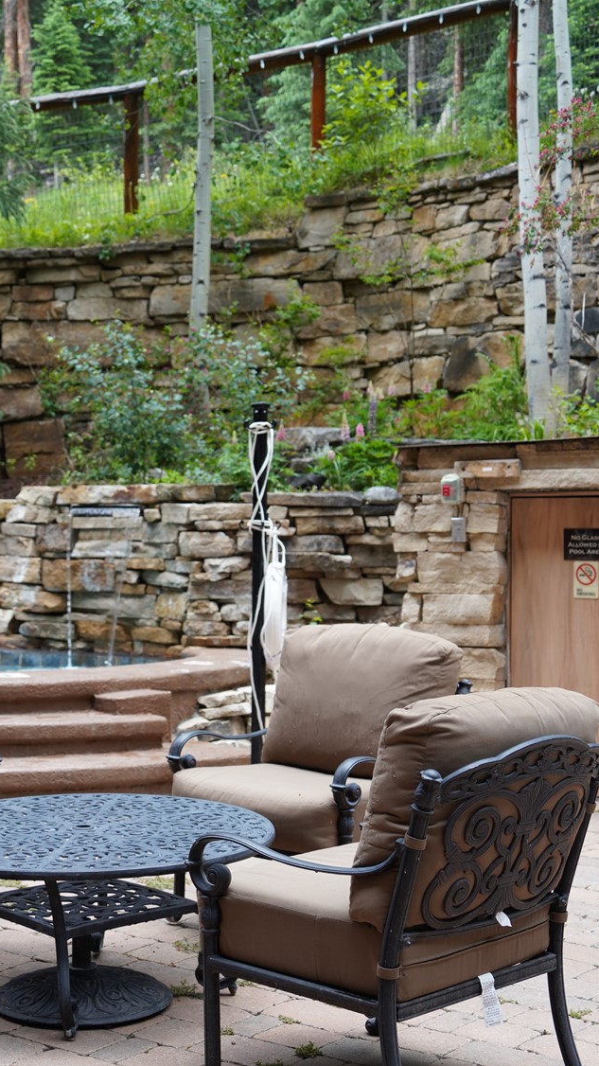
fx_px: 1695
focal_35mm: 60
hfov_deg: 19.9
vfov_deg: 34.9
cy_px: 532
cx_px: 162
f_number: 4
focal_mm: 38
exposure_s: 1/200
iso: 250
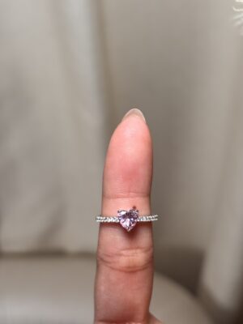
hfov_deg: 28.0
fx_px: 487
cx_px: 122
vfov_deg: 36.8
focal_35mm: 52
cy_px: 162
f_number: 1.6
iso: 40
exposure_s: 1/89
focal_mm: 5.96
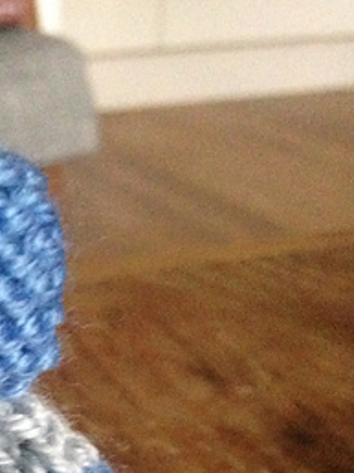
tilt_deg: -32.6
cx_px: -37
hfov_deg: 17.4
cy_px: 556
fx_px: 1120
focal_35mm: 82
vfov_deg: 22.2
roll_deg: +1.7
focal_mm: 4.12
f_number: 2.4
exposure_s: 1/15
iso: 800
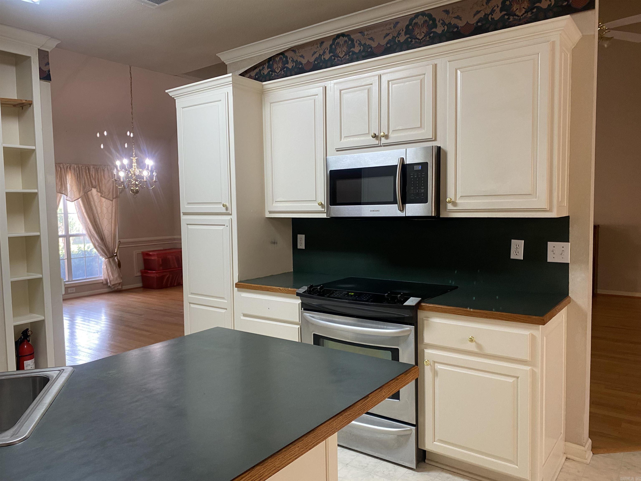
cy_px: 240
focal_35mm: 26
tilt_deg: -3.4
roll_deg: +0.7
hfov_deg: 67.3
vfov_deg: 53.1
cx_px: 320
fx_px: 481
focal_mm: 4.25
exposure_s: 1/60
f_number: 1.8
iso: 100
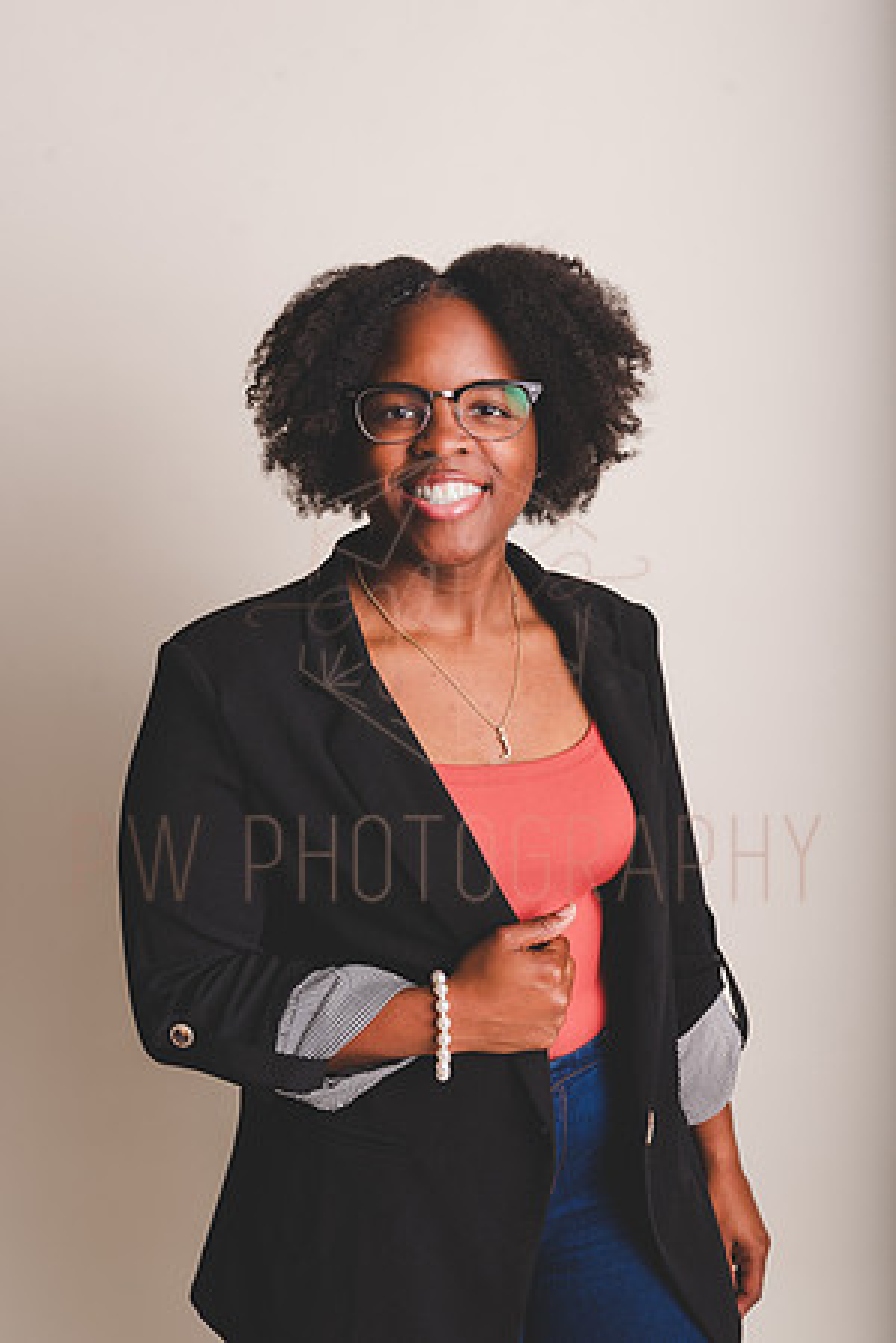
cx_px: 448
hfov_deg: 30.5
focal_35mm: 44
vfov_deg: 44.5
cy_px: 672
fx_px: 1643
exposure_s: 1/200
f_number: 6.3
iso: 100
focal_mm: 44
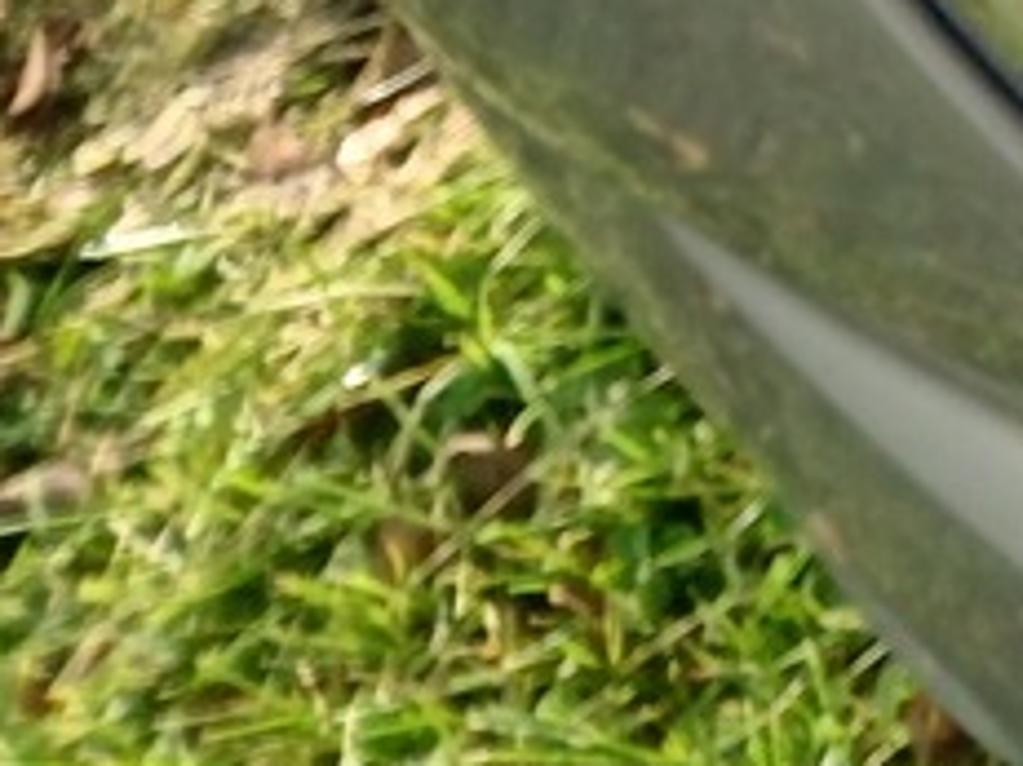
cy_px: -1789
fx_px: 5317
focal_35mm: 180
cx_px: 3463
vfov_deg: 7.1
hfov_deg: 8.4
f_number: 1.8
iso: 20
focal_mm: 3.98
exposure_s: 1/100
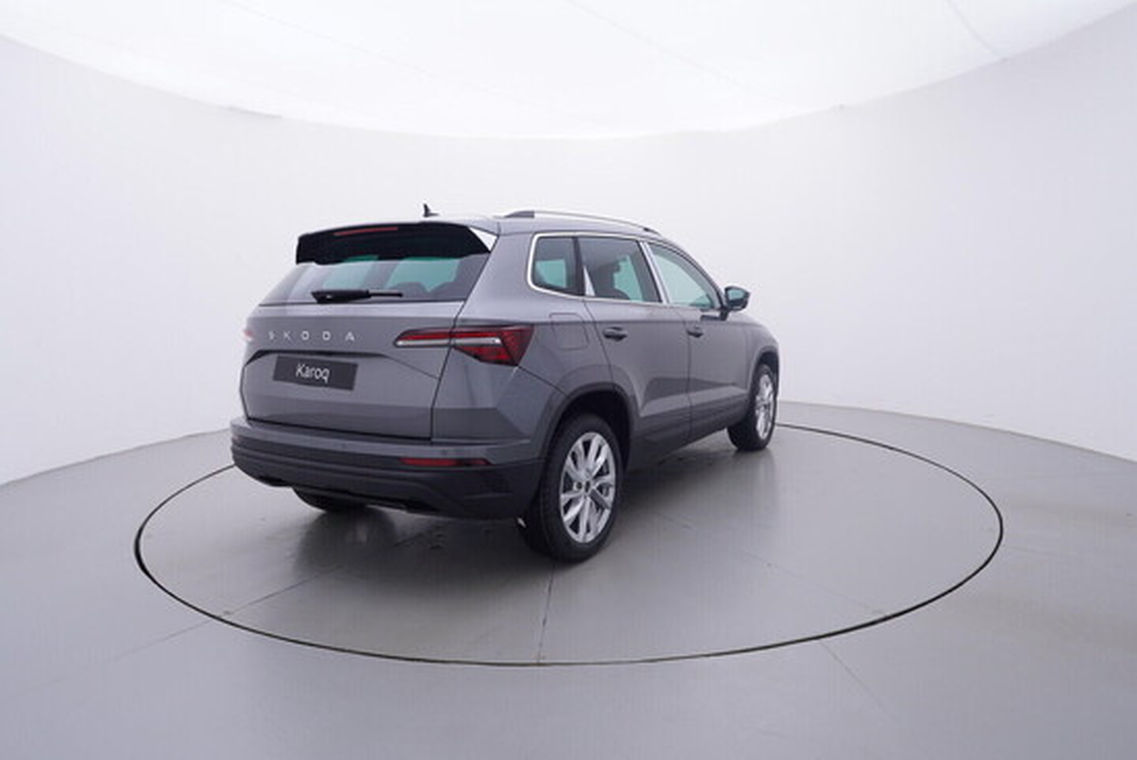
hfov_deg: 77.3
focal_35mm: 22
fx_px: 711
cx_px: 568
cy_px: 380
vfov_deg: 56.2
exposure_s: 1/80
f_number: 5
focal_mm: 15
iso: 200
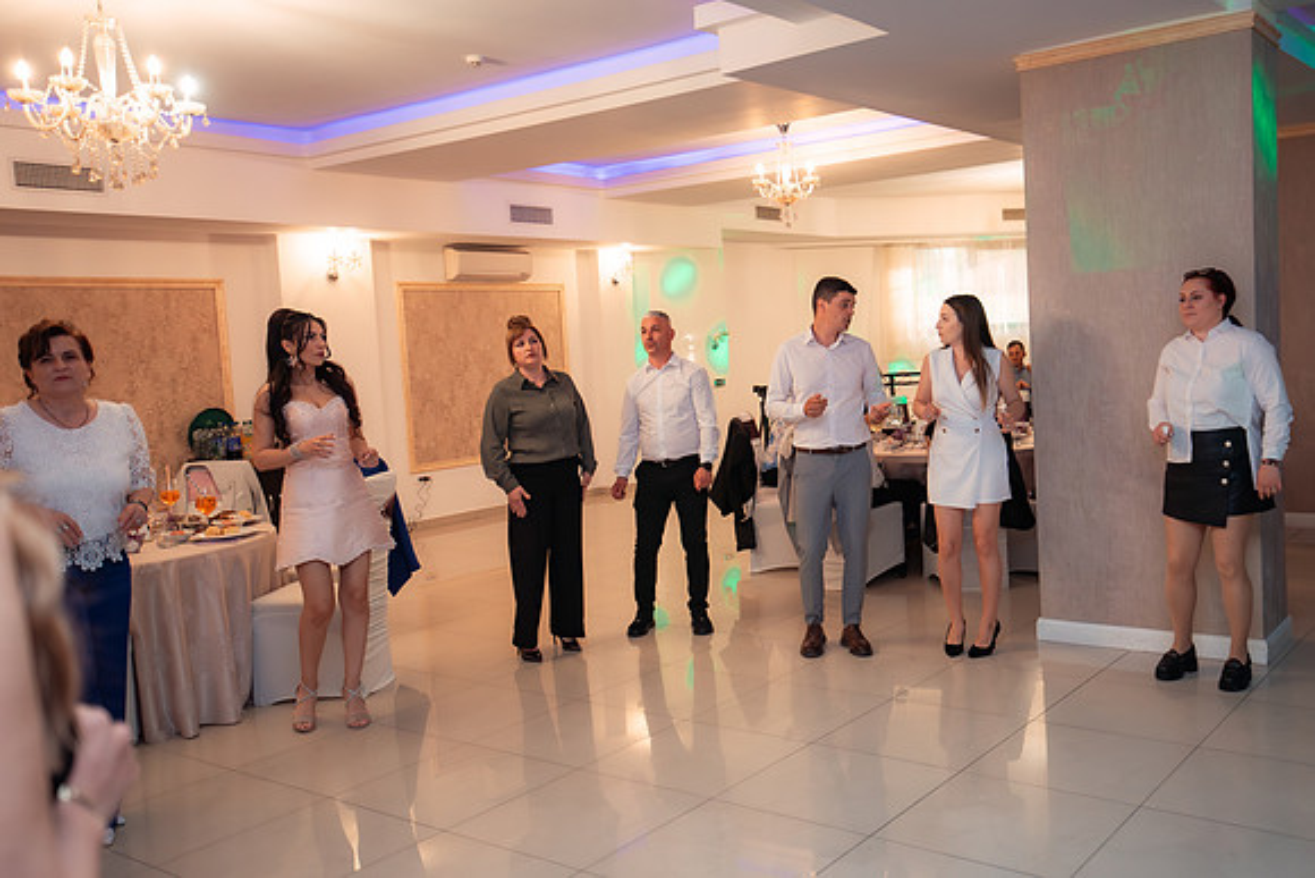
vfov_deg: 39.4
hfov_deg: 56.3
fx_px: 1226
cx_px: 735
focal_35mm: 34
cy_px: 439
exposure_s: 1/200
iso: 1600
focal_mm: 30
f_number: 2.8
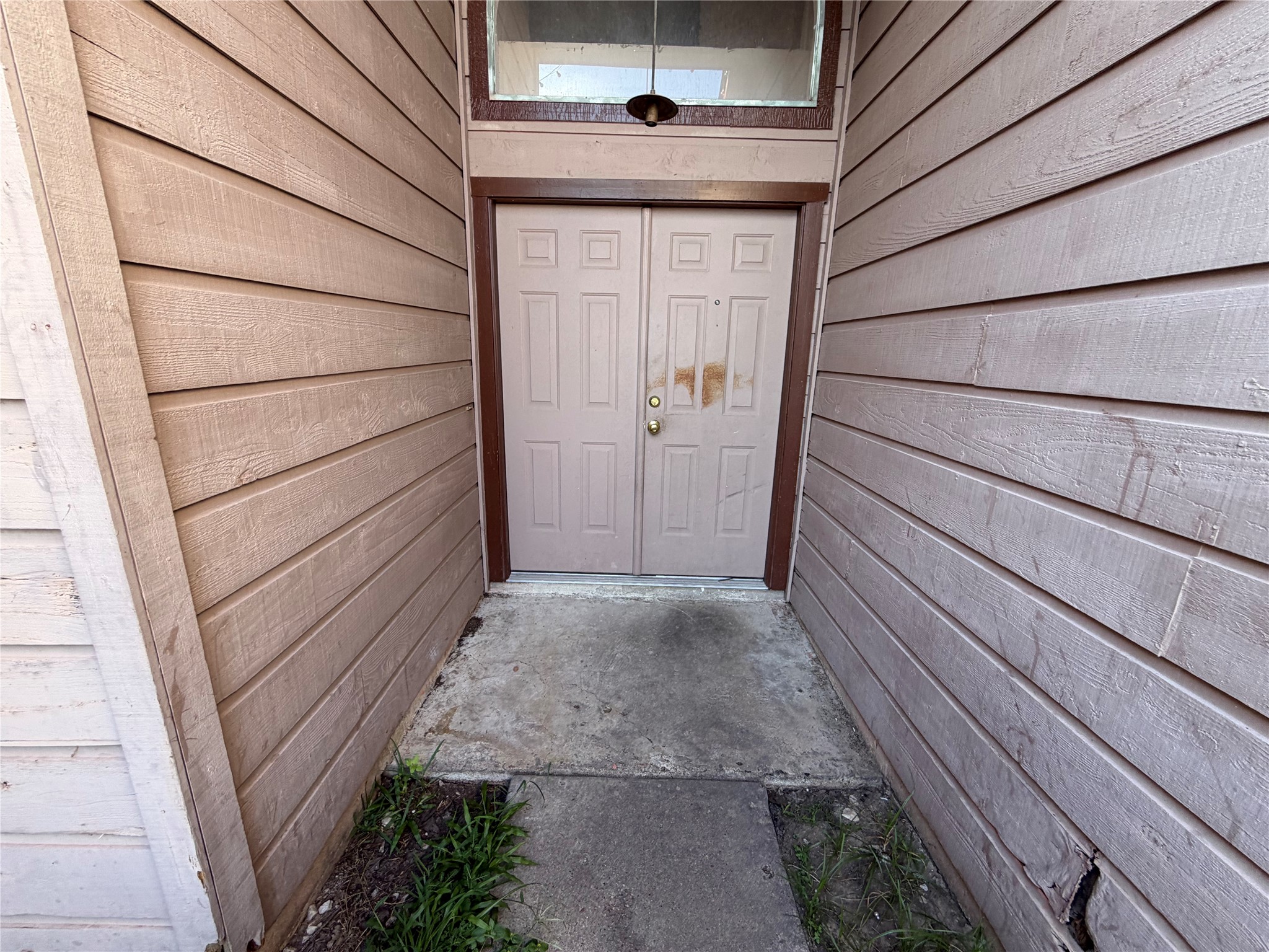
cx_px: 634
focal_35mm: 14
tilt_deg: -17.1
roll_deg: -0.6
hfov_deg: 102.1
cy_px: 476
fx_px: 513
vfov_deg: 85.7
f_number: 2.2
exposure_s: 1/121
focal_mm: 2.22
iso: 64
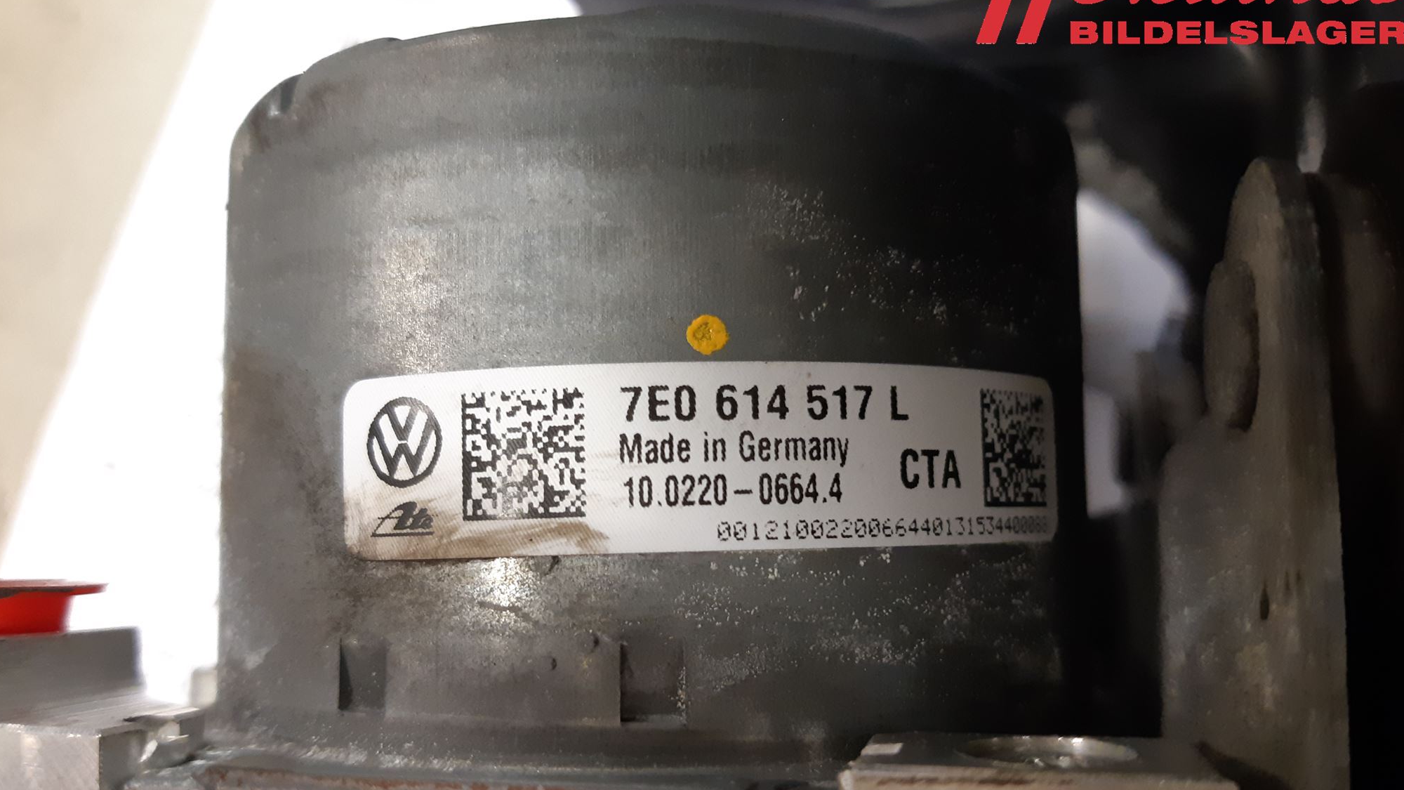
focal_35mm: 29
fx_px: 1080
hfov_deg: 66.1
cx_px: 688
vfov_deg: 40.0
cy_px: 464
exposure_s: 1/50
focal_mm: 3.93
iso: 250
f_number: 1.7
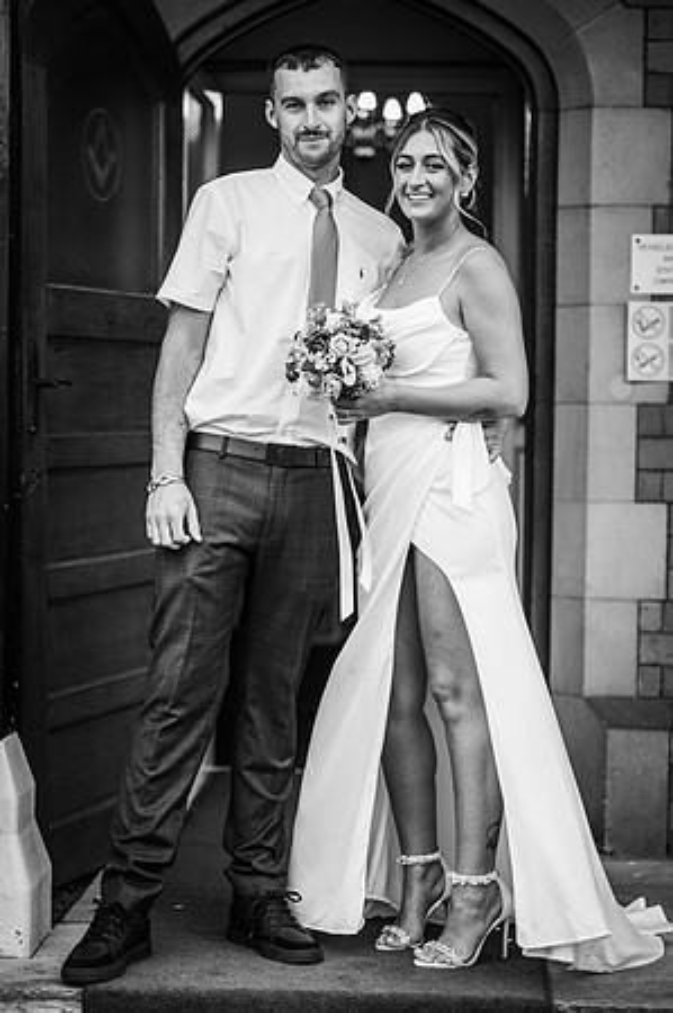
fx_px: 2389
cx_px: 336
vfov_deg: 23.9
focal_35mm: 85
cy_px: 506
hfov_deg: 16.0
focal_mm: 85
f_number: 2
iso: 125
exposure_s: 1/200
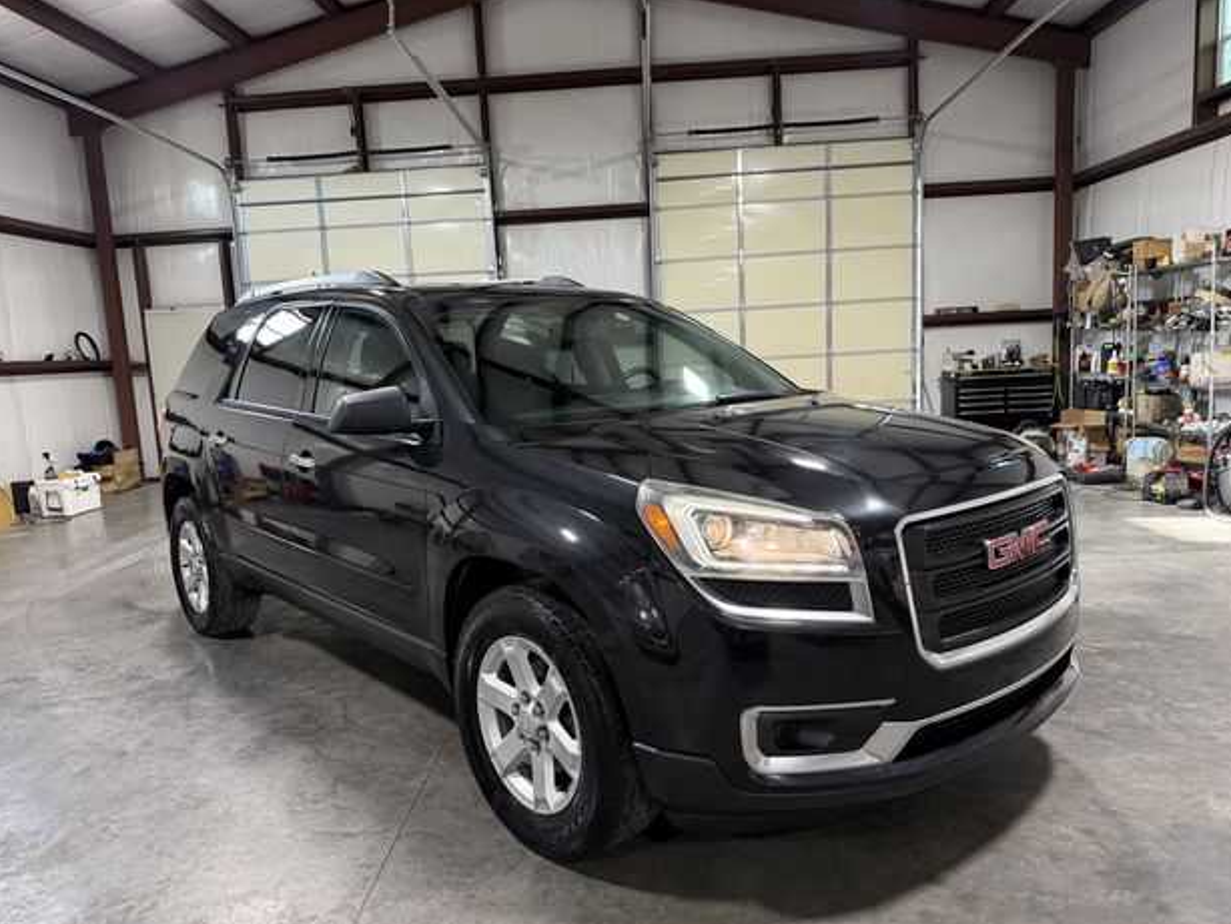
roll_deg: +3.2
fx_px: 889
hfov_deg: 69.4
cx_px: 603
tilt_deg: -8.3
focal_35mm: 25
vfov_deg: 54.9
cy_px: 473
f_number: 1.78
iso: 200
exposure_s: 1/60
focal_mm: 6.76
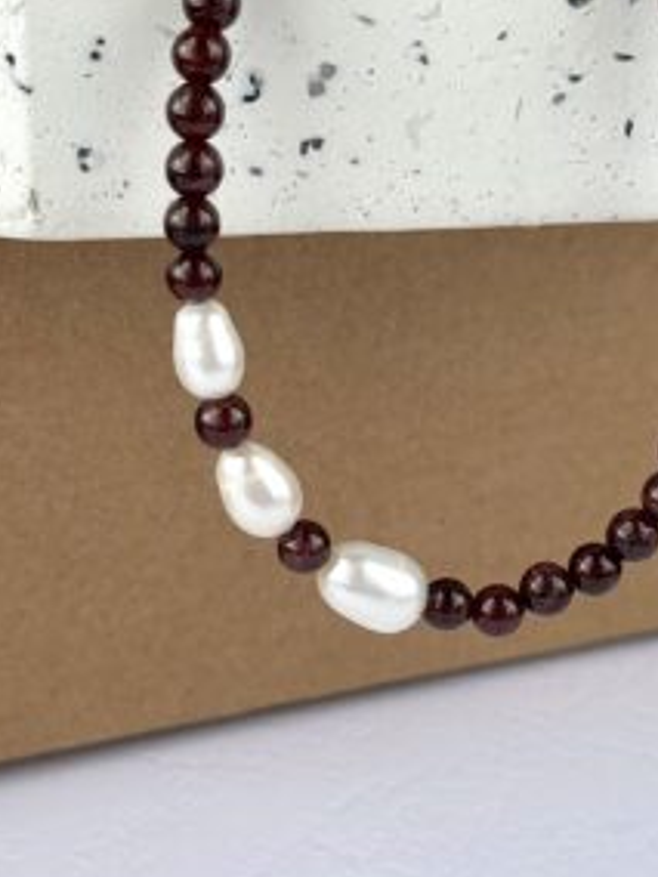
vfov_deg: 21.8
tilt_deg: -20.8
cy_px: 394
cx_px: 346
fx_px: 2281
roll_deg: -0.5
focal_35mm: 90
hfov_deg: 16.4
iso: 64
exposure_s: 1/646
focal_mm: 6.76
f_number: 1.78
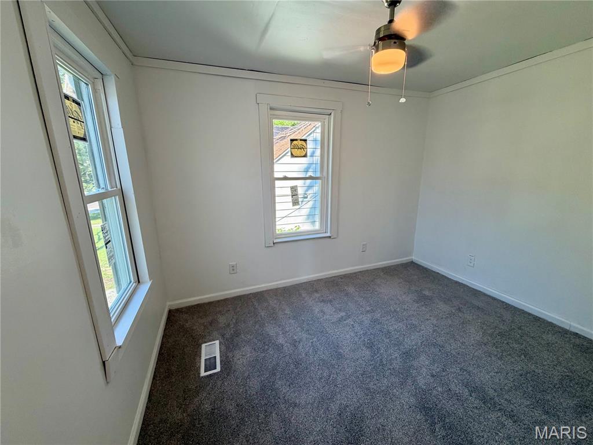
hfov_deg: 102.1
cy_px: 222
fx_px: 240
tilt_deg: -13.1
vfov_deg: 85.7
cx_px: 296
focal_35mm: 14
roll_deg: +0.8
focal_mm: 2.22
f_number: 2.2
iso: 160
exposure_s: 1/121
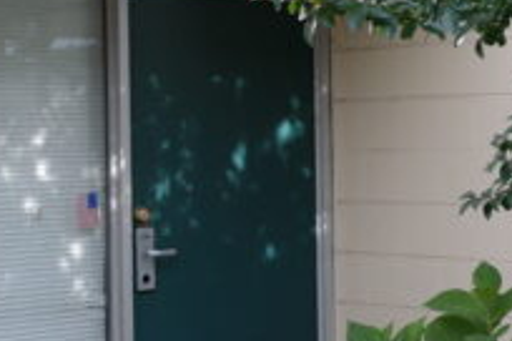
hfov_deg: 17.8
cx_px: 487
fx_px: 1607
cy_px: 168
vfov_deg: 12.1
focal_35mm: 113
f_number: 4
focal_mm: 20
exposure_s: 1/100
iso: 100
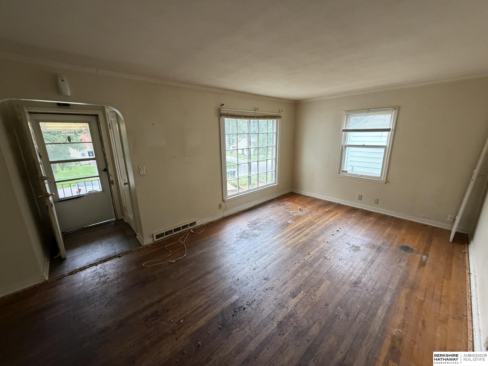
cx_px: 244
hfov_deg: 102.1
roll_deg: -0.1
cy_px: 183
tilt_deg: -11.5
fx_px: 197
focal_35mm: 14
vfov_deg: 85.7
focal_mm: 2.22
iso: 320
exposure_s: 1/112
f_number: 2.2
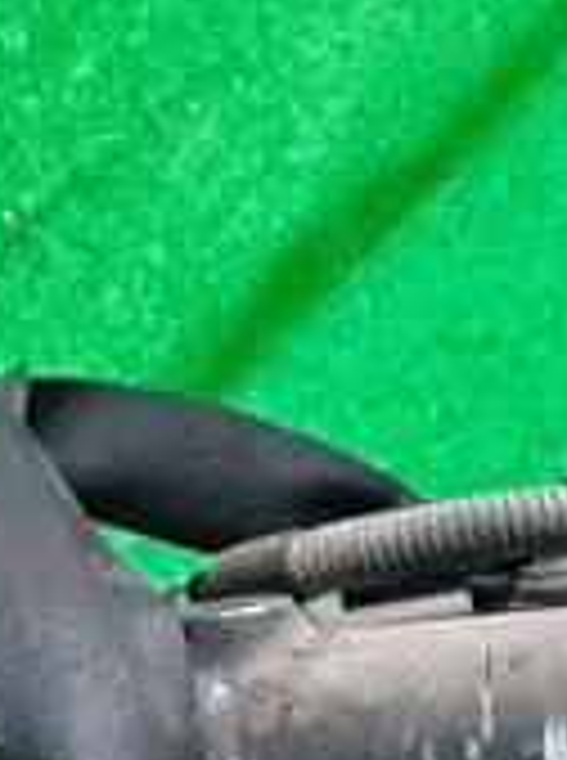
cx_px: 940
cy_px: 2352
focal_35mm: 222
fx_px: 4867
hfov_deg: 6.5
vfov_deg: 7.7
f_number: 1.7
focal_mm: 3.93
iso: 232
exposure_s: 1/50
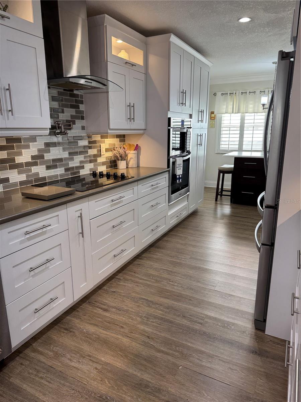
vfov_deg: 71.6
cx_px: 150
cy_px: 201
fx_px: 278
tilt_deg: -14.9
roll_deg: +1.0
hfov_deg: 56.8
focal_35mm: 24
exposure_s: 1/120
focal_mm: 6.76
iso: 160
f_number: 1.78
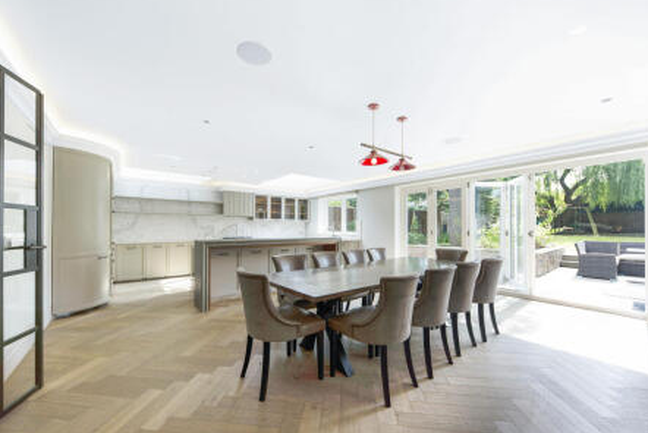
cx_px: 314
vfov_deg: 81.2
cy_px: 222
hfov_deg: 104.2
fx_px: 252
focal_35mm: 14
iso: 125
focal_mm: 13
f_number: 16
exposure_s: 1/20
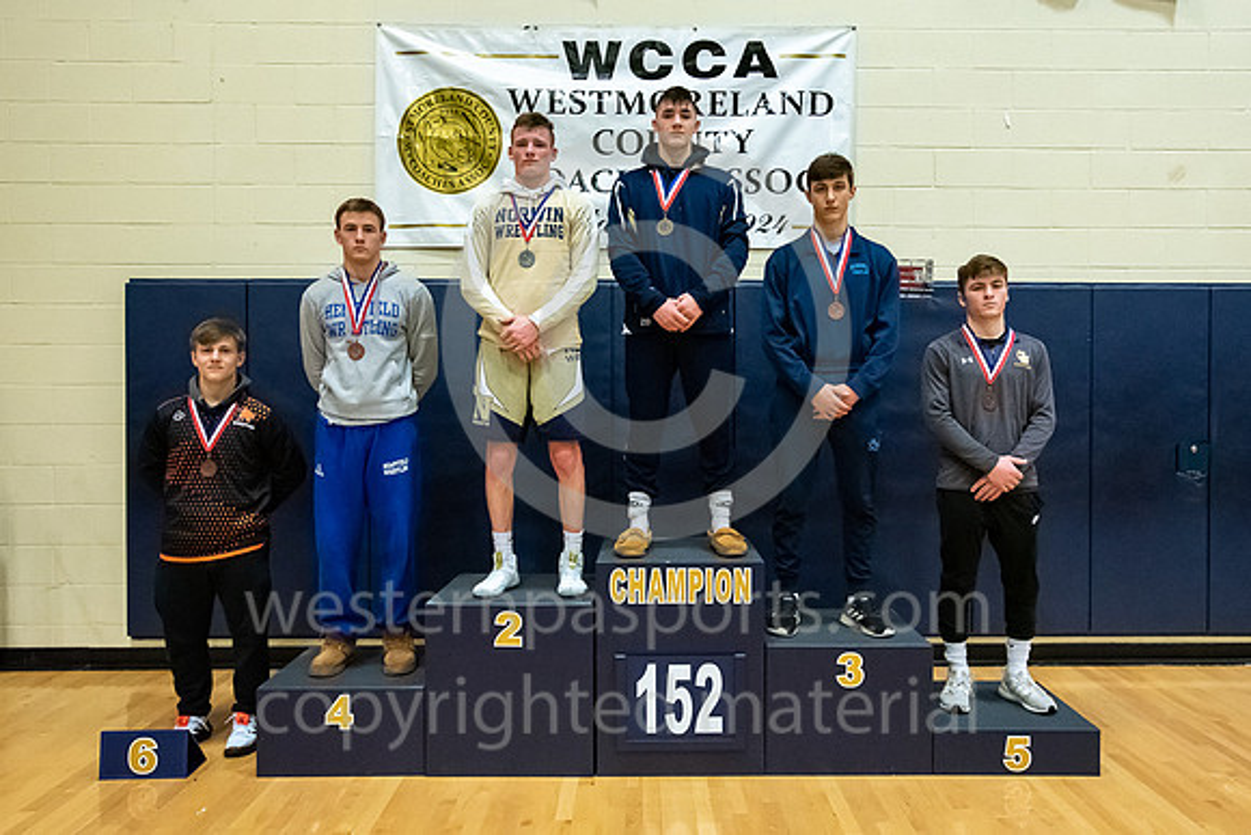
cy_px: 409
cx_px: 661
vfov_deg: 46.3
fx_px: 977
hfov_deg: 65.2
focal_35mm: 28
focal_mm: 24
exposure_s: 1/250
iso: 6400
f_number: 5.6
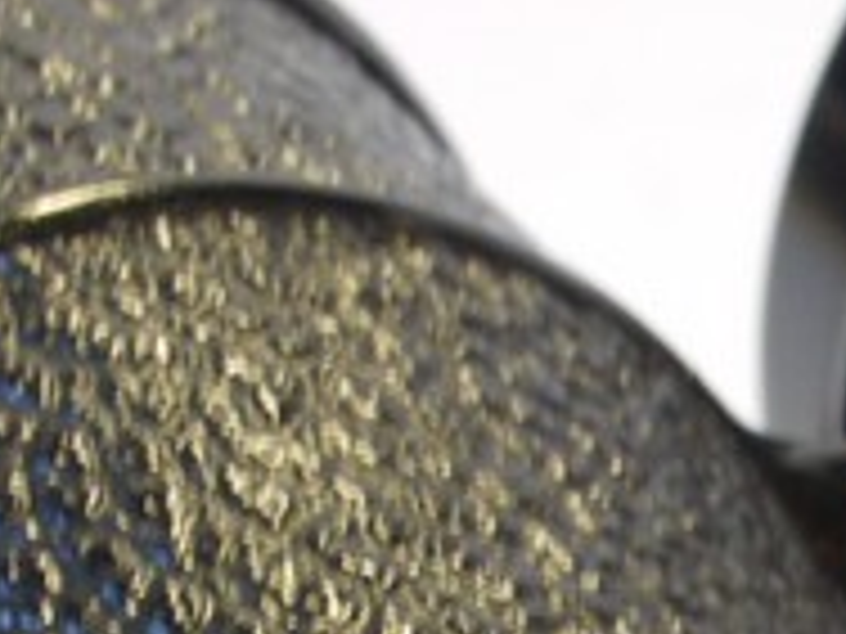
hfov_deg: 5.1
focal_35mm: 383
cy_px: 1511
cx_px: 1454
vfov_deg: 3.8
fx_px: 9360
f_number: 13
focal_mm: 30
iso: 400
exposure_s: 1/5
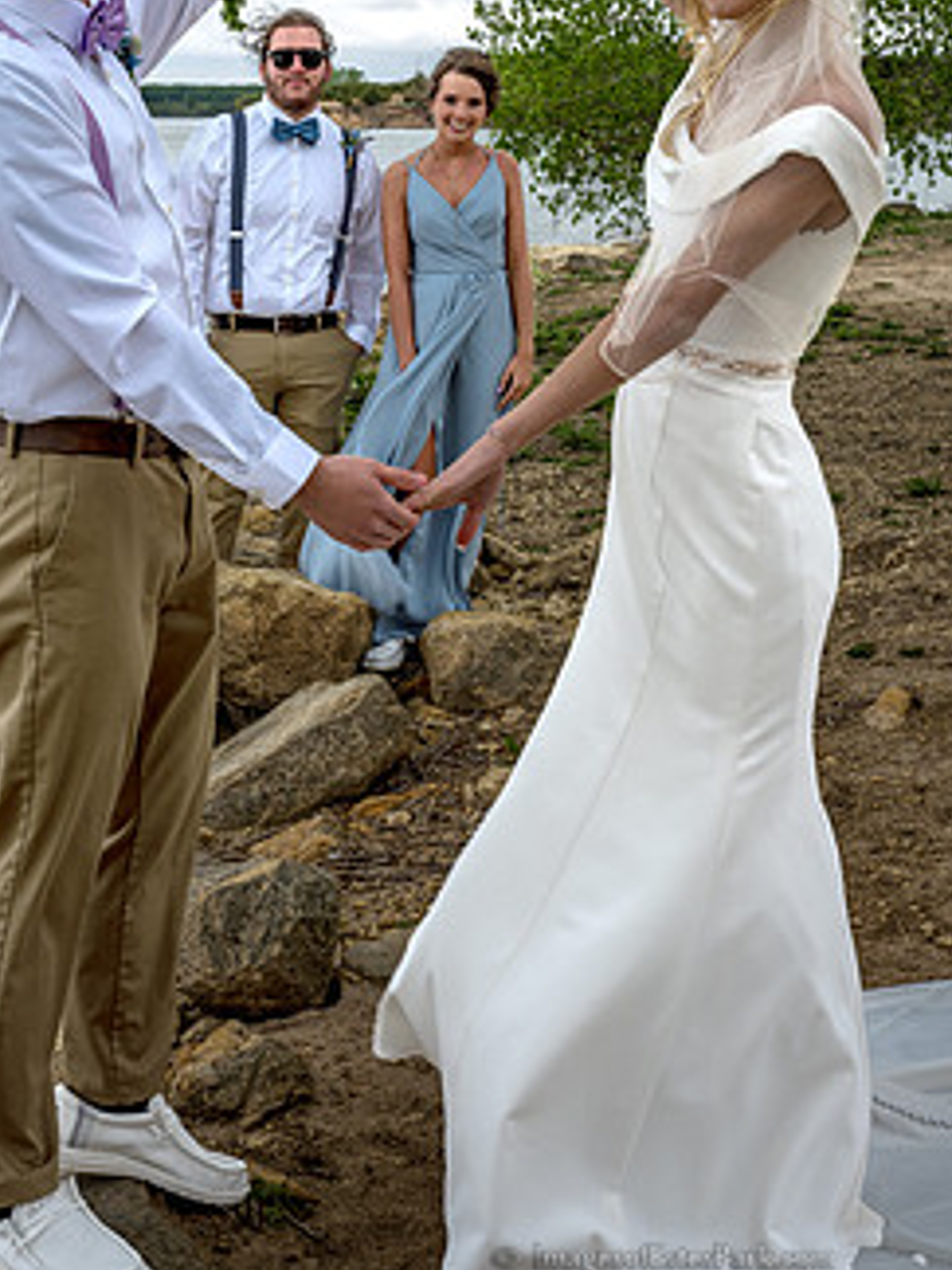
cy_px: 404
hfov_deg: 24.4
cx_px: 384
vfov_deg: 31.9
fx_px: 2200
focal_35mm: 60
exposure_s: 1/100
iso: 100
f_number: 10
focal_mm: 45
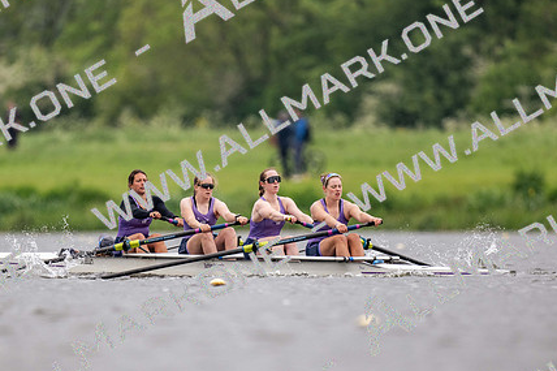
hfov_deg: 2.5
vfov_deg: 1.7
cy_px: 234
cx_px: 252
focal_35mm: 814
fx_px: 12589
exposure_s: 1/2000
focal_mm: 600
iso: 800
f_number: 4
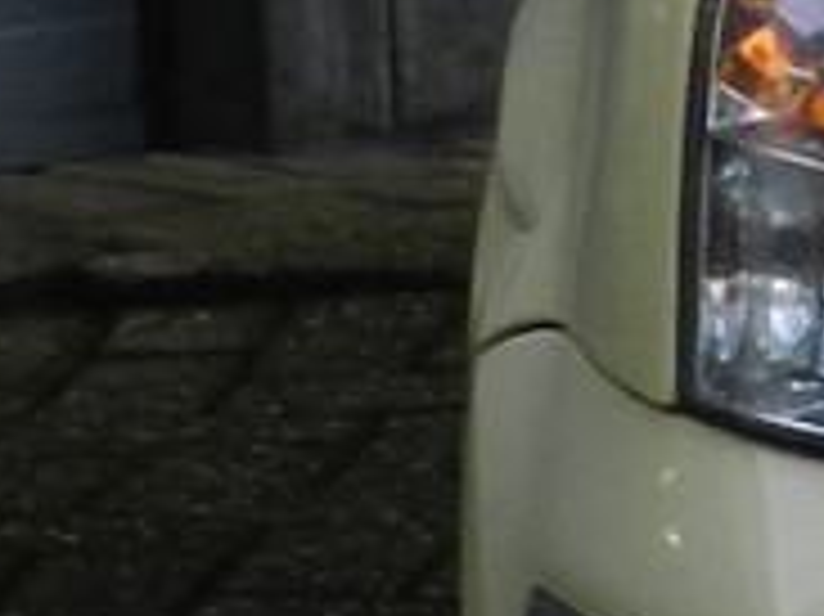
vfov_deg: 2.5
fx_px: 14202
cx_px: 2666
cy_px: -310
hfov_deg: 3.2
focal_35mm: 597
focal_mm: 13.5
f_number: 4.8
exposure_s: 1/60
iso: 160
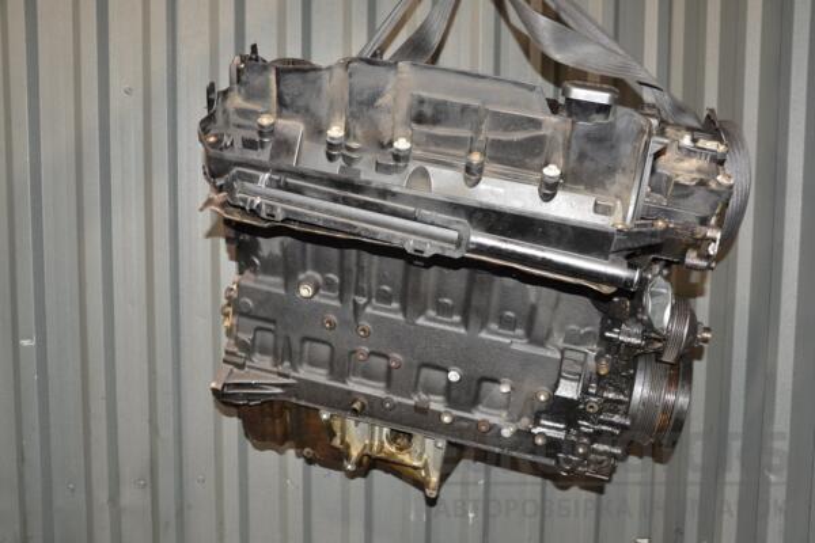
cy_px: 272
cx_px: 408
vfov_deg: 36.9
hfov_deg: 53.1
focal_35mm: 36
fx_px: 815
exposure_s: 1/60
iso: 800
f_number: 5
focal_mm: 24
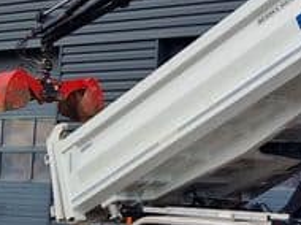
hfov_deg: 18.6
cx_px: 412
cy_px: 135
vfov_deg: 15.2
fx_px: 842
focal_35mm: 97
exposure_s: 1/180
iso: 50
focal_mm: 5.4
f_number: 1.8
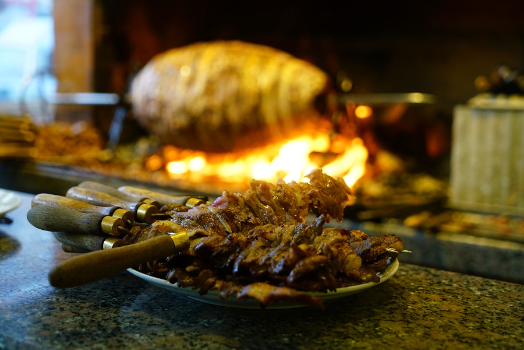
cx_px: 262
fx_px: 771
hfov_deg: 37.5
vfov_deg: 25.5
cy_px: 175
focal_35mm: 53
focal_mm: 53
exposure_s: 1/25
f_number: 4
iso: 400
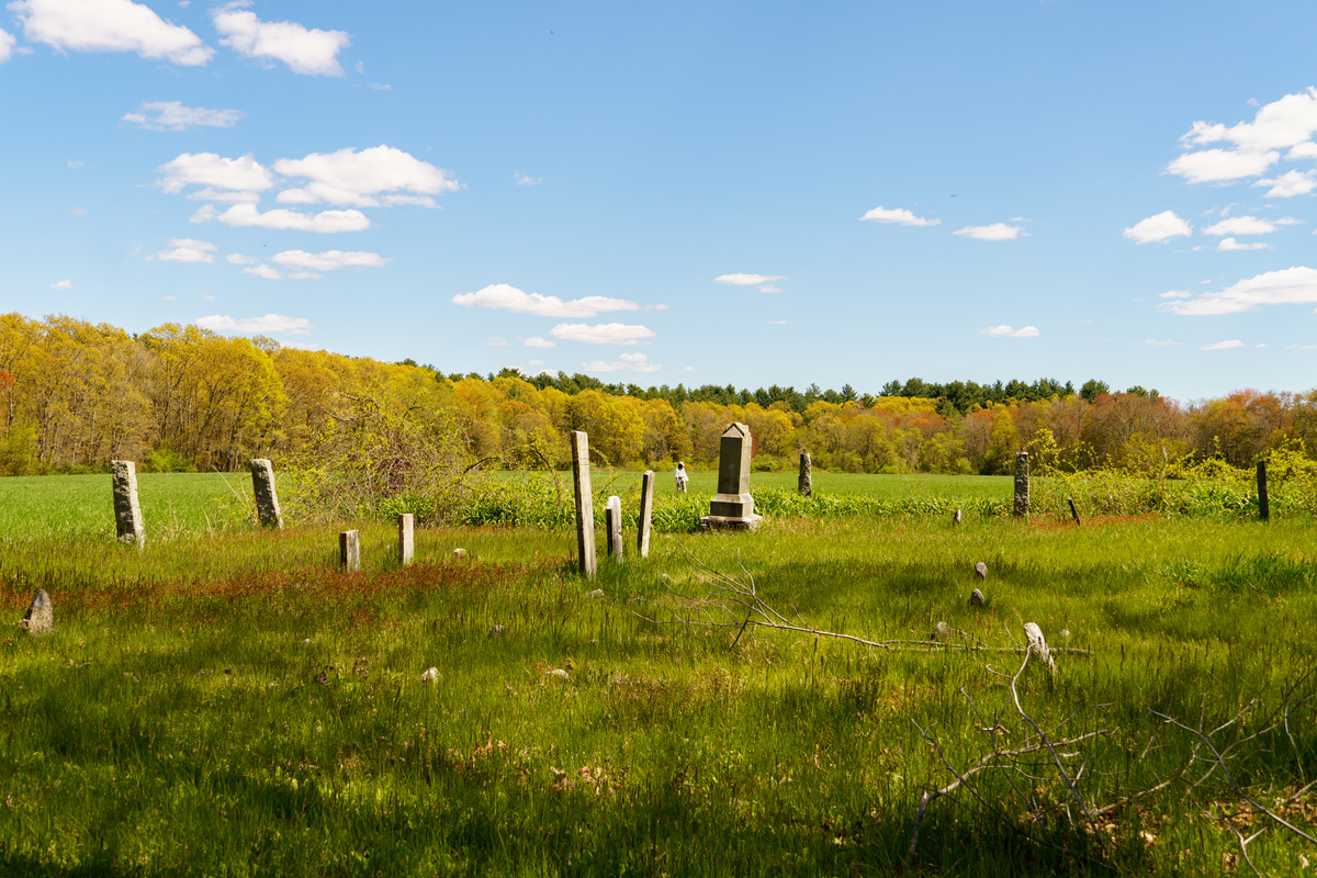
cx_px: 658
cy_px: 439
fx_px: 1482
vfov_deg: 33.0
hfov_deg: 47.9
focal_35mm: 40
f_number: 5.6
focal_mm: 27
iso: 500
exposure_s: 1/250
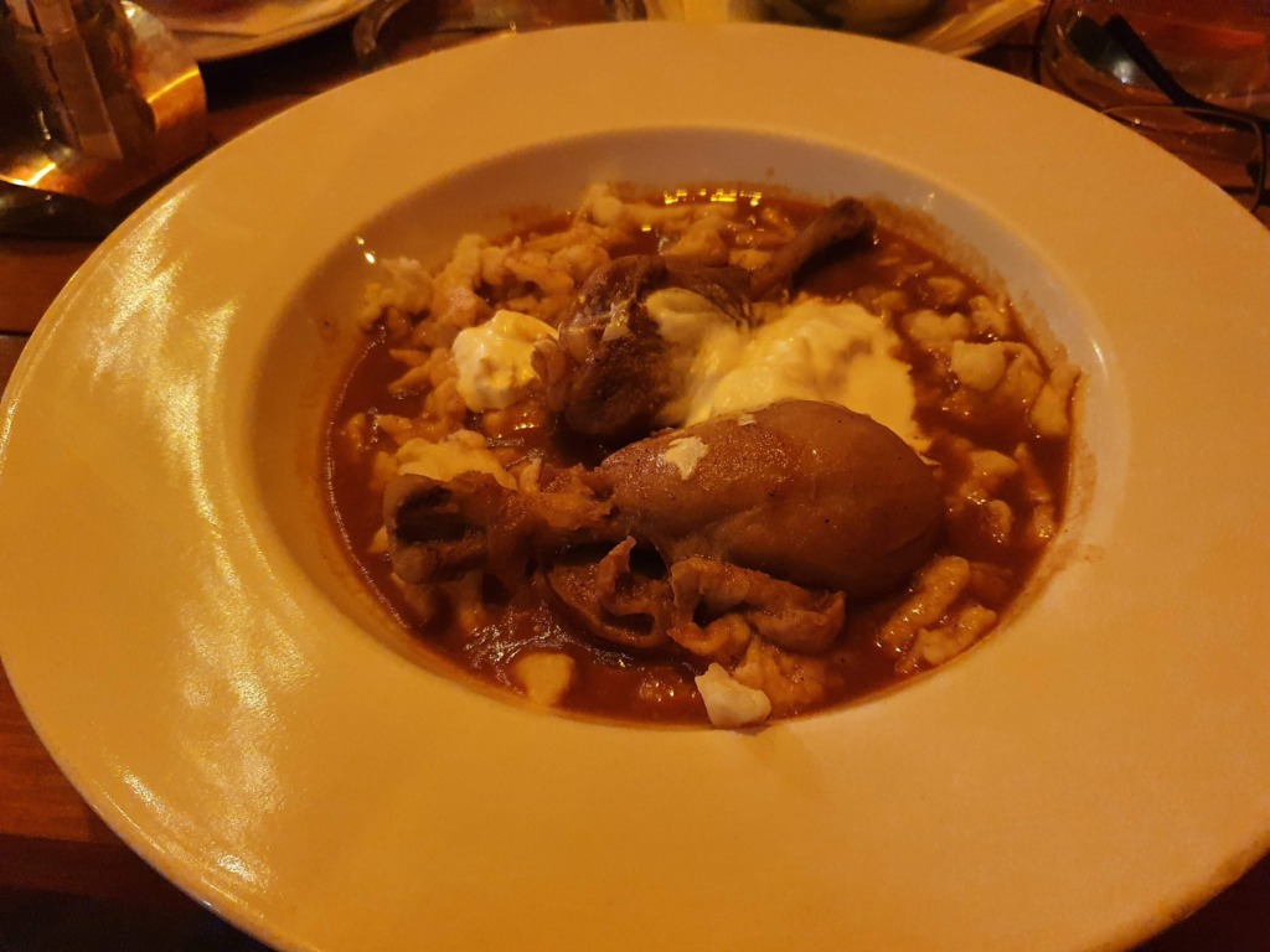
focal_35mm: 26
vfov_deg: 53.1
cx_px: 635
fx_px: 954
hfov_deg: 67.3
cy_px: 476
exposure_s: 1/33
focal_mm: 4.32
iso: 640
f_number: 1.5
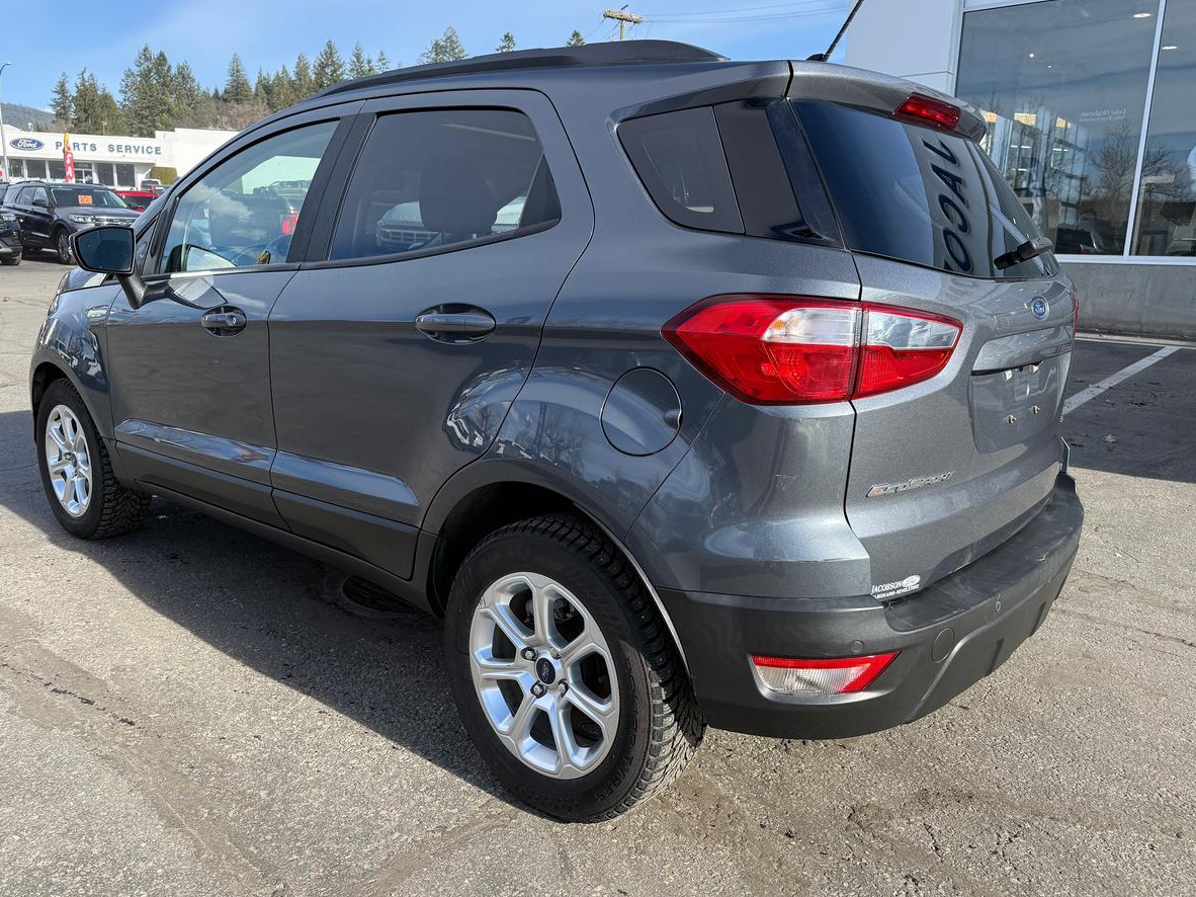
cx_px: 578
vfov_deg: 53.0
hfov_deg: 67.3
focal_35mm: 26
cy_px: 442
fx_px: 898
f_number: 1.78
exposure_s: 1/2169
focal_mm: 6.76
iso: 100
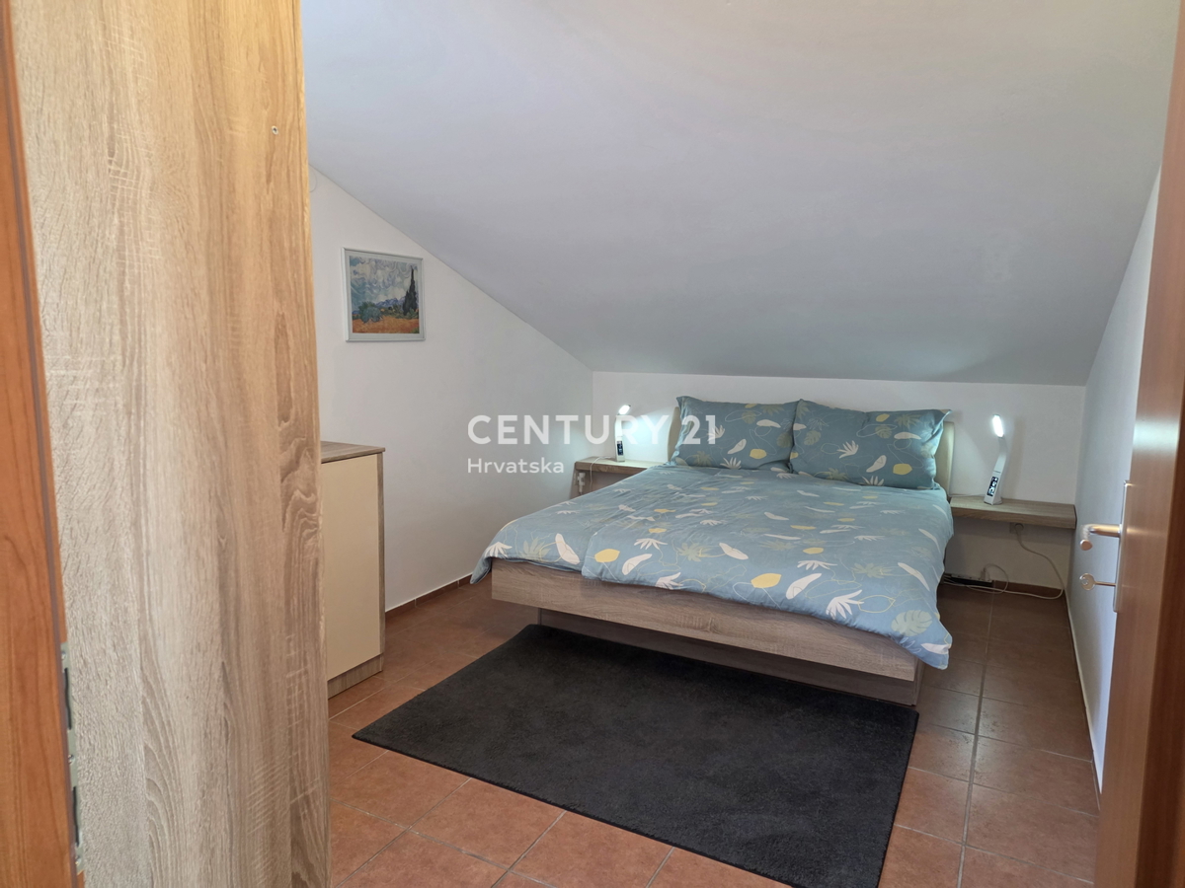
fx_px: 787
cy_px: 444
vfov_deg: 58.9
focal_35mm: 23
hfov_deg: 73.9
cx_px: 592
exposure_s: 1/100
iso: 400
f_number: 1.7
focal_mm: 6.25
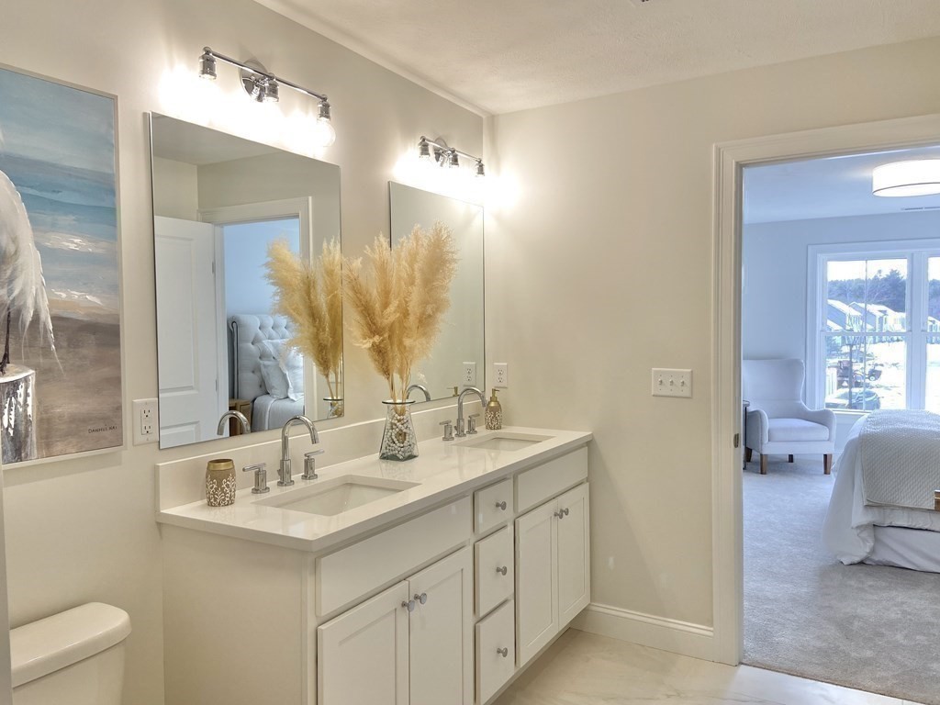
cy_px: 352
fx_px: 706
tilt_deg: -3.0
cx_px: 470
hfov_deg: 67.3
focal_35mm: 26
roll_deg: -0.6
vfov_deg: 53.1
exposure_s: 1/120
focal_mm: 4.25
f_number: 1.8
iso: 40
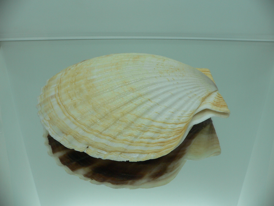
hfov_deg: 52.6
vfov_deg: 40.7
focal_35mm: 35
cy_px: 103
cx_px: 137
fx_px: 277
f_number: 2.8
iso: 80
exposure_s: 1/80
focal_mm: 4.6
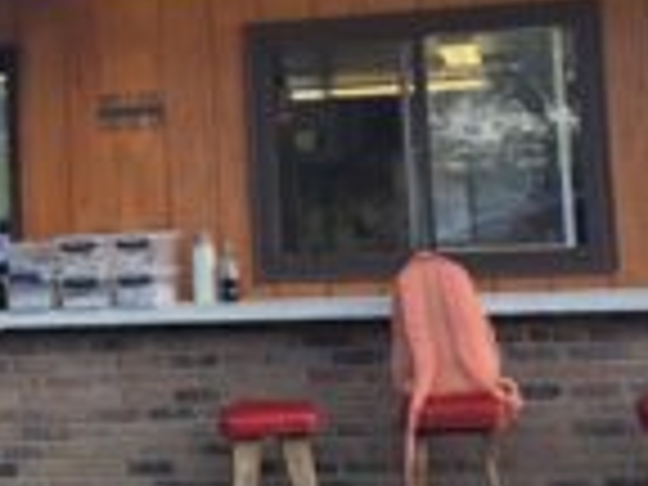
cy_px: 70
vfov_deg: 18.2
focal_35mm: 80
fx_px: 1498
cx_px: 94
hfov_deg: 23.9
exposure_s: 1/120
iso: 16
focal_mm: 6.3
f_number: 1.7
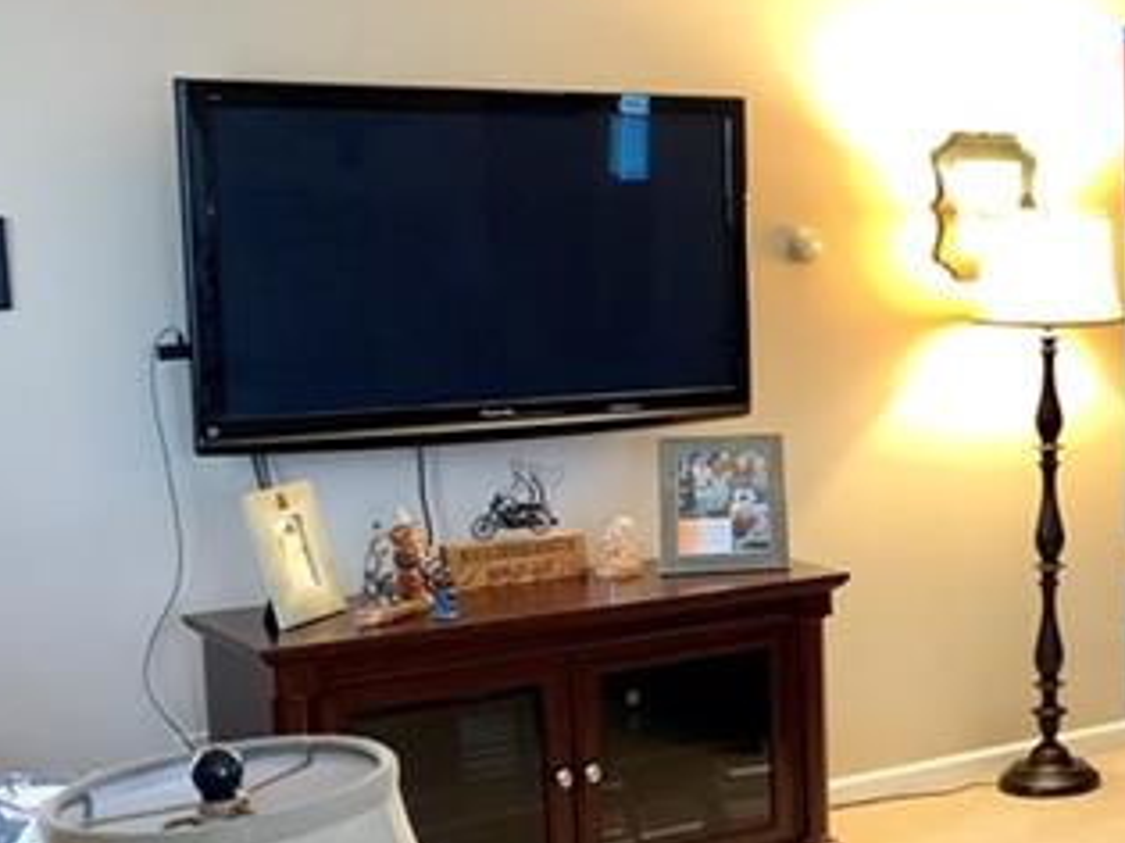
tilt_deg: -8.2
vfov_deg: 22.2
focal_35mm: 66
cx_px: 1307
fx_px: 2144
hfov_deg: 26.5
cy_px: 514
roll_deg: +0.3
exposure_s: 1/24
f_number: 1.8
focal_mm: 4.25
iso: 800
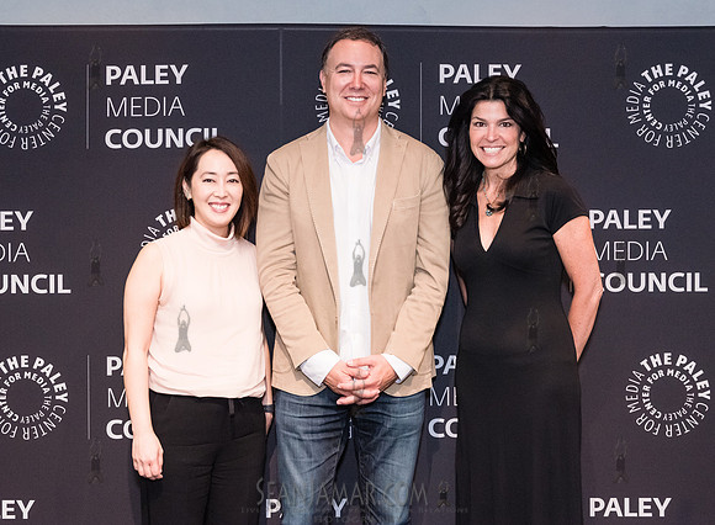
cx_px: 348
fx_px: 914
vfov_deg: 32.0
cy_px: 246
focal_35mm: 45
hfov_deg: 42.7
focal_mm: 38
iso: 4000
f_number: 4.5
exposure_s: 1/400
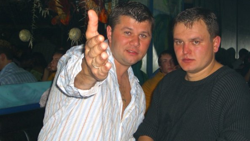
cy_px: 66
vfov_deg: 19.1
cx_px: 126
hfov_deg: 33.3
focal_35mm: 63
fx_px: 418
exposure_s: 1/60
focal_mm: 11.8
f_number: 3.6
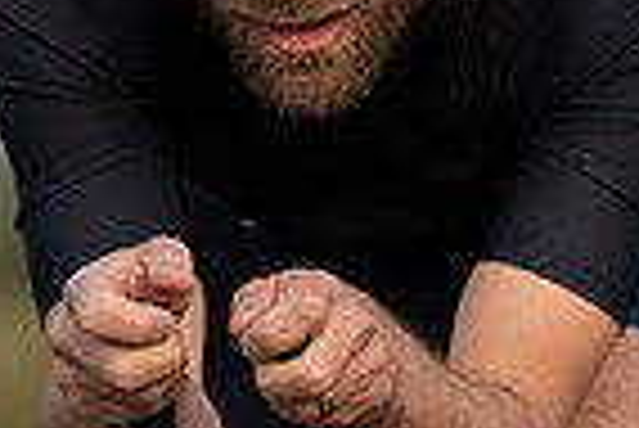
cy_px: 436
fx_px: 27736
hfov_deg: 1.3
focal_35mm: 1561
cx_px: 339
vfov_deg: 0.9
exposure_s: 1/1000
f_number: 4
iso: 250
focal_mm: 180
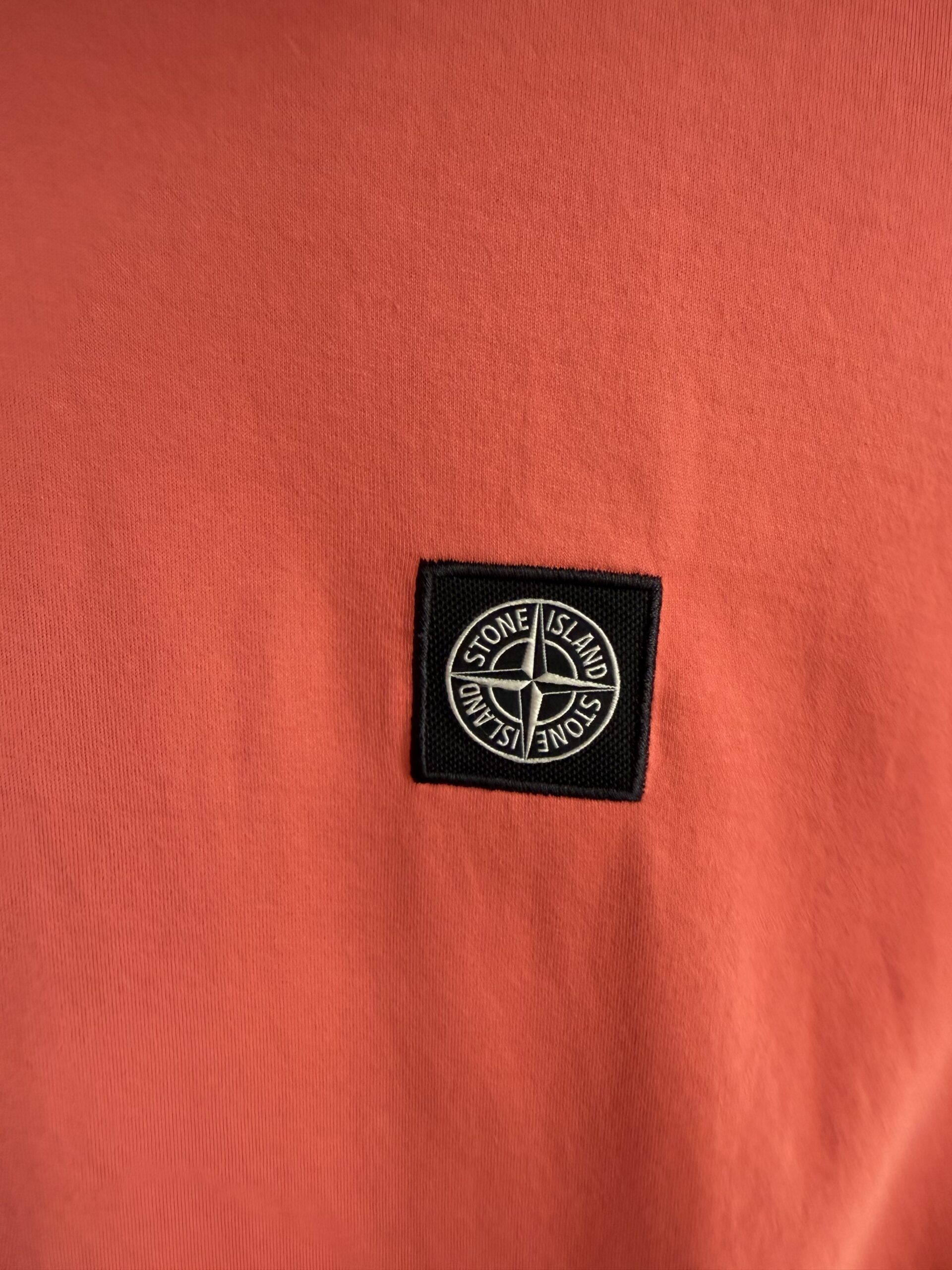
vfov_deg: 71.6
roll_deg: +2.2
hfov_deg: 56.8
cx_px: 476
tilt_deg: -12.7
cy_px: 635
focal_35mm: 24
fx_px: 880
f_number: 2.2
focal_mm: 2.22
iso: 250
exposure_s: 1/121
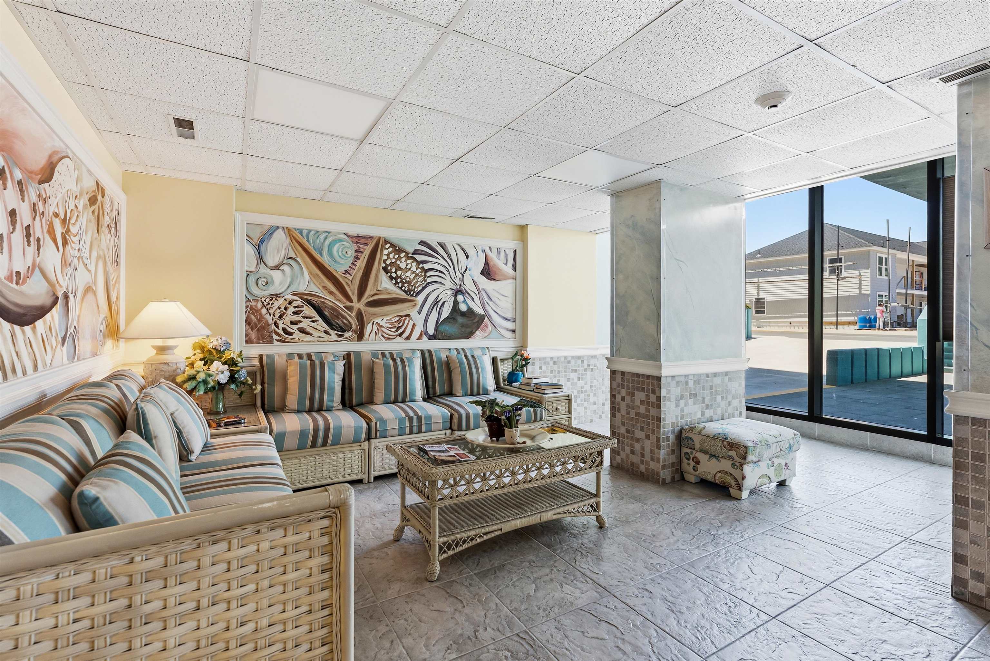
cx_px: 495
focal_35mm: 16
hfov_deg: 95.3
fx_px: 451
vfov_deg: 72.4
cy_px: 330
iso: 640
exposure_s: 1/60
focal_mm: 16.4
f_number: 7.1
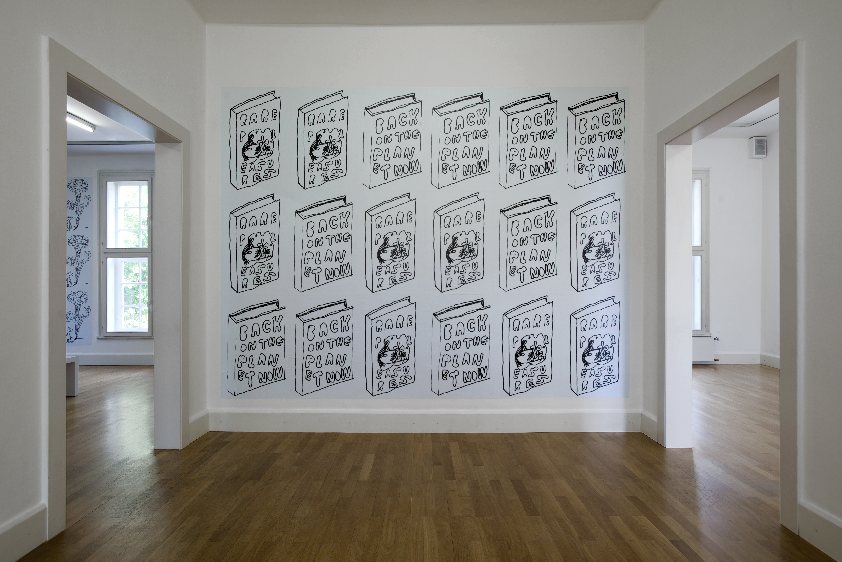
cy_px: 281
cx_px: 421
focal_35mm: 20
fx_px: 468
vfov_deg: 62.0
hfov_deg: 84.0
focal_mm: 20
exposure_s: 1/10
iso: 100
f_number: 8
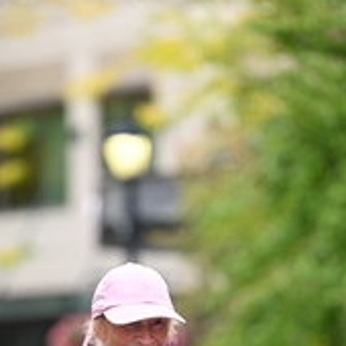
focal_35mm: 440
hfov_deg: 4.0
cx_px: 107
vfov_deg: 4.0
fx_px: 4976
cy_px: 389
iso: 400
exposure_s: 1/1000
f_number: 2.8
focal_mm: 160
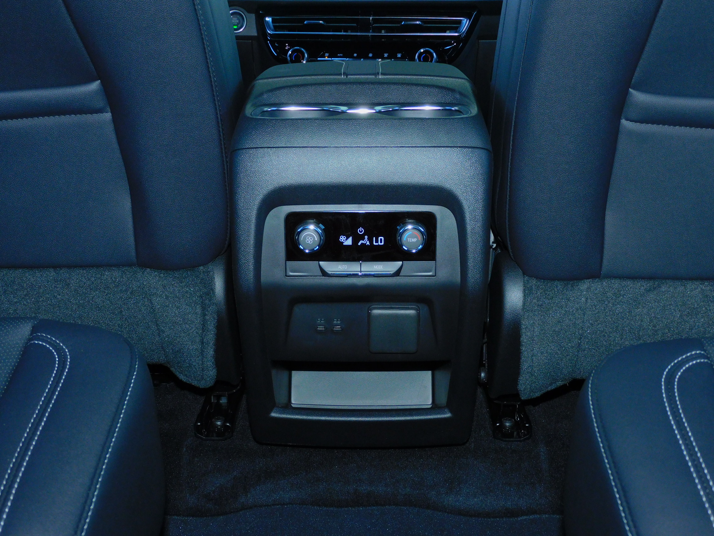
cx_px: 357
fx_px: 1031
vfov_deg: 29.1
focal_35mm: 50
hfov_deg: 38.2
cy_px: 268
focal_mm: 9
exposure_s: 1/30
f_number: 4
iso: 200
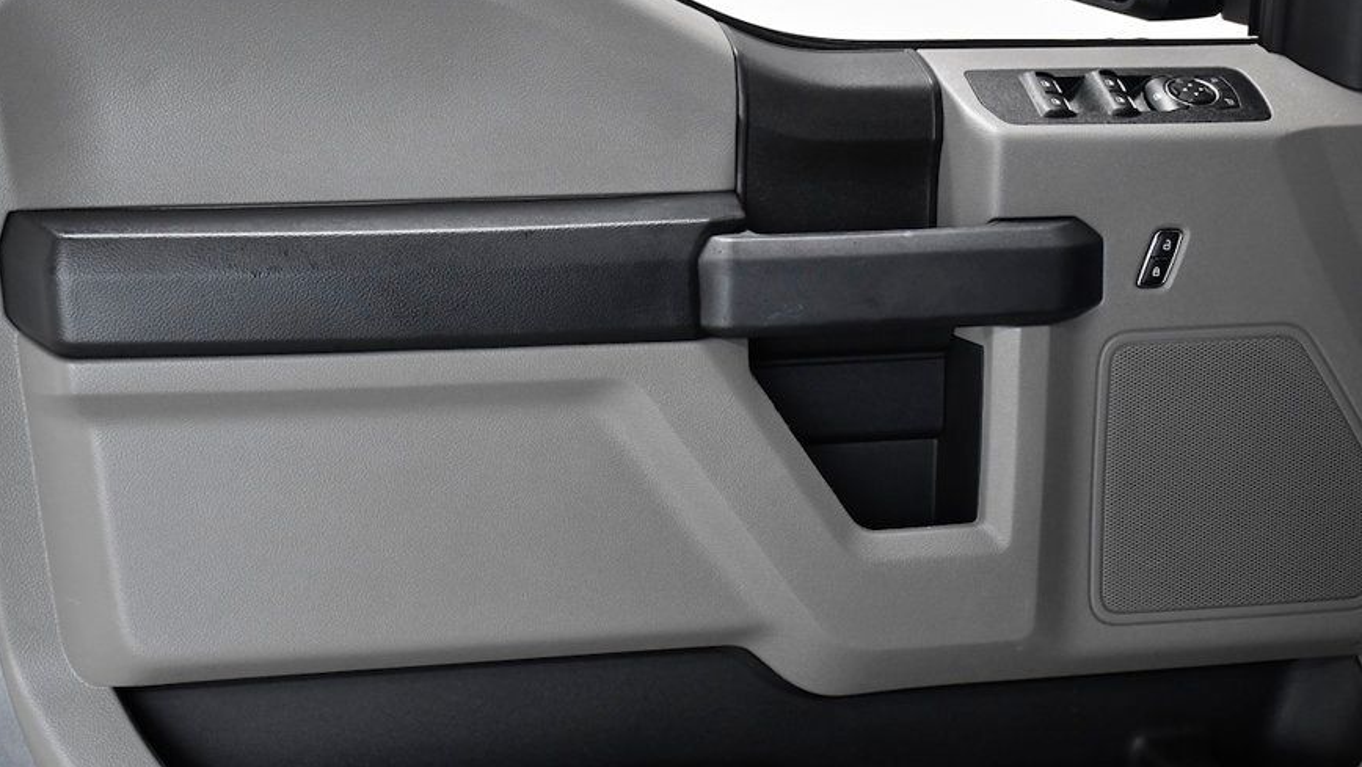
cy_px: 401
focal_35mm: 63
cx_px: 747
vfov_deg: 19.1
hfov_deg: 33.3
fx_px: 2276
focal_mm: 34
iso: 2500
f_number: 4.2
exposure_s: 1/500
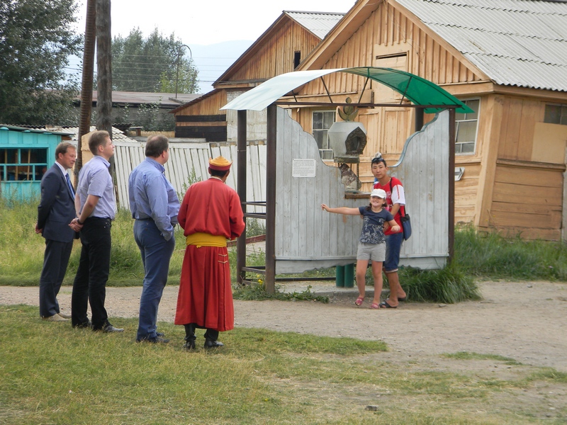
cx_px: 284
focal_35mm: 105
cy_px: 212
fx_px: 1720
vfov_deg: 14.1
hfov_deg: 18.7
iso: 80
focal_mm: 19
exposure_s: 1/118
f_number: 4.7
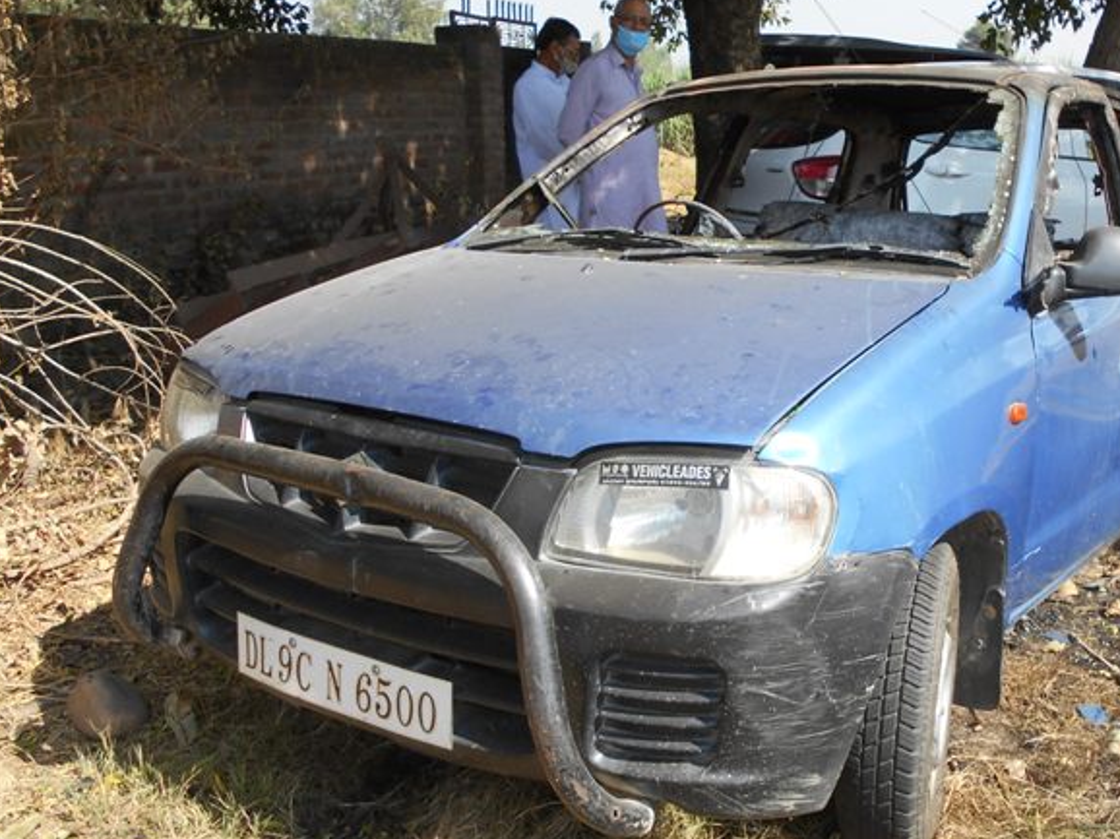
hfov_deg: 51.0
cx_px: 686
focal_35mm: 36
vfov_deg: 39.6
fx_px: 1164
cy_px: 444
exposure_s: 1/400
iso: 80
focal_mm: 4.6
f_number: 3.2
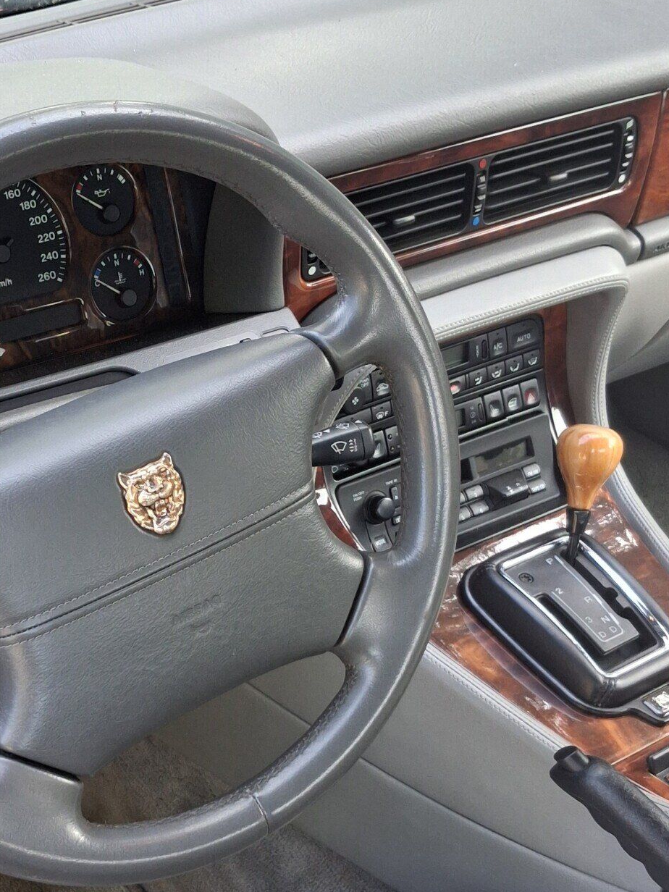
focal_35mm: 57
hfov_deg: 25.4
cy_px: 526
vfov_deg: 33.7
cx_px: 182
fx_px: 1469
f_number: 1.8
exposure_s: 1/100
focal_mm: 4
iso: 200
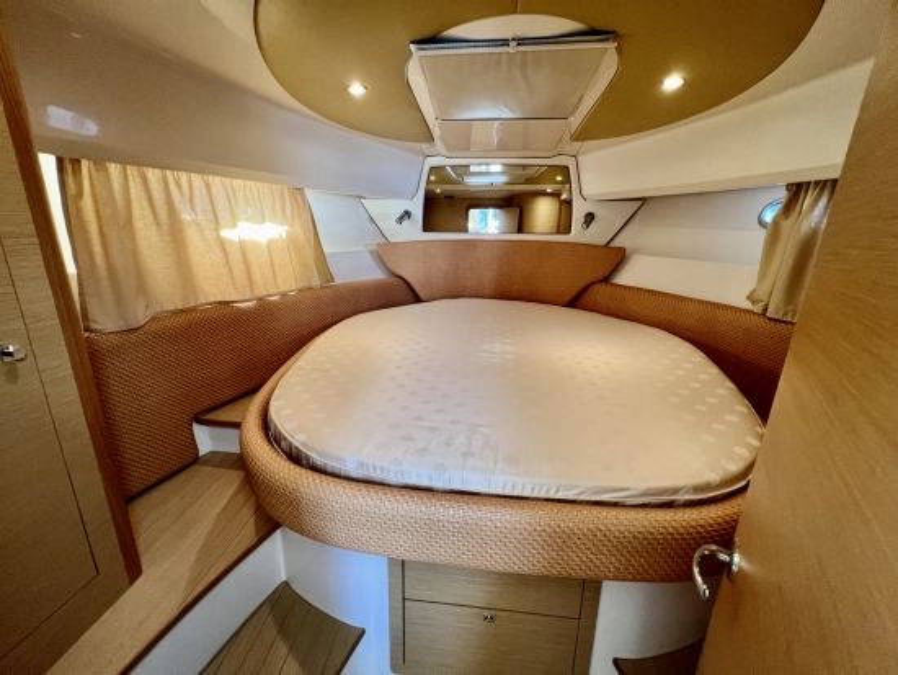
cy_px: 338
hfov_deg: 106.2
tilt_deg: -13.3
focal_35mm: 13
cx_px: 449
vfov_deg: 90.0
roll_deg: +0.8
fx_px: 337
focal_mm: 1.57
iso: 250
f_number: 1.8
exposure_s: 1/81
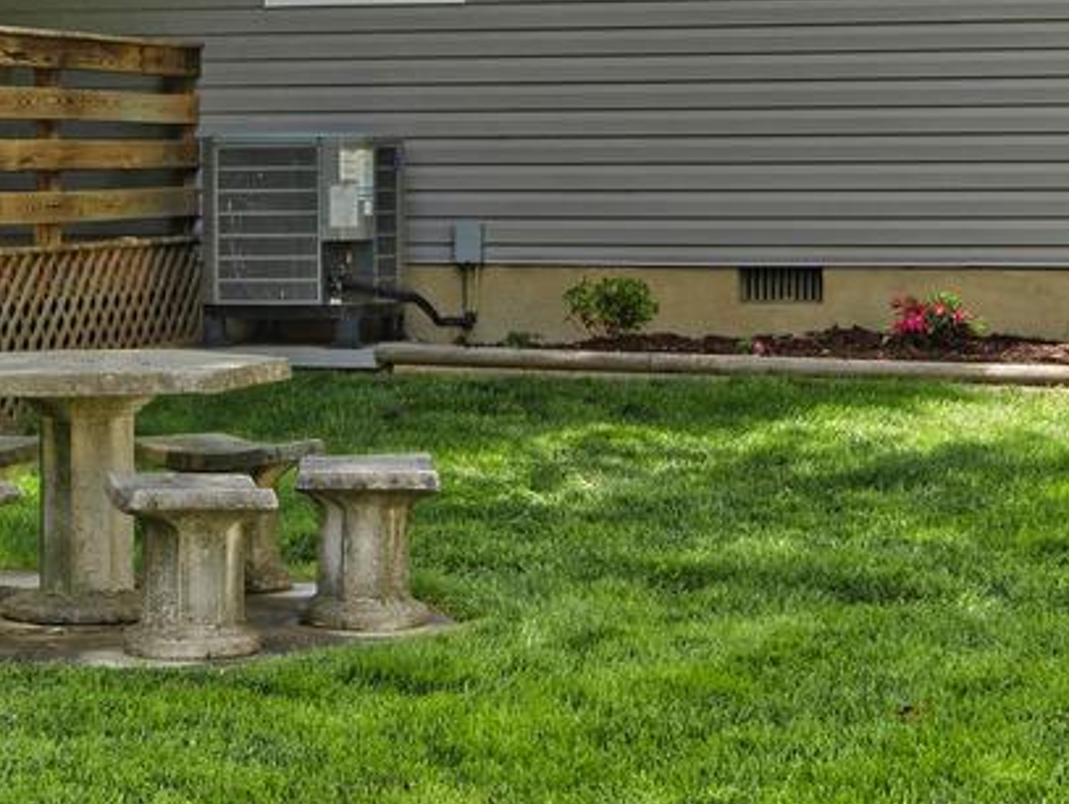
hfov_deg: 16.9
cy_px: 55
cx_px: 289
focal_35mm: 116
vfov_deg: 12.7
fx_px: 3585
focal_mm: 24
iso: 320
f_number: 10
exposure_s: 1/320
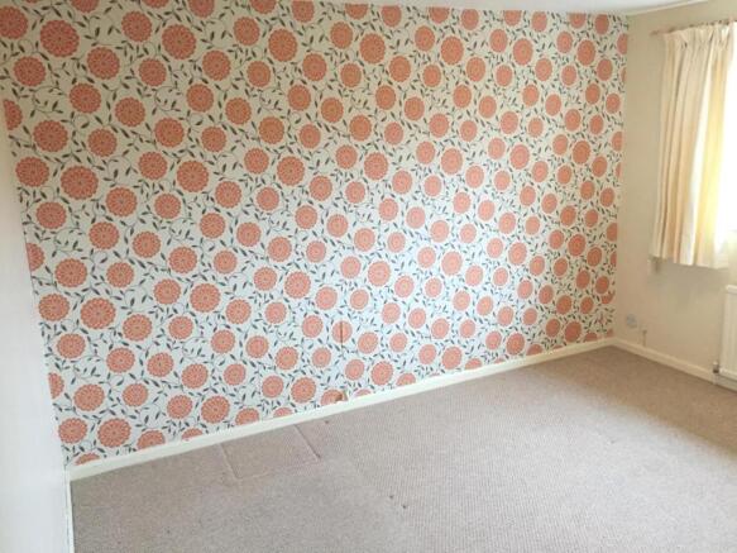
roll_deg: +2.4
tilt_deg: -12.5
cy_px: 276
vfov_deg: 48.2
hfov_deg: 61.7
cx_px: 368
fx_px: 617
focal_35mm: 29
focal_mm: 4.15
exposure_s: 1/17
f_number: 2.2
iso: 250
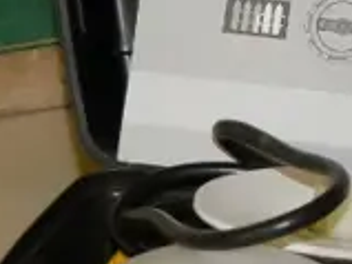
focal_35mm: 297
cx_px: 600
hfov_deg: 6.5
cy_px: 105
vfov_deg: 5.0
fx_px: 3018
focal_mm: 23
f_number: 4.3
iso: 3200
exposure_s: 1/80
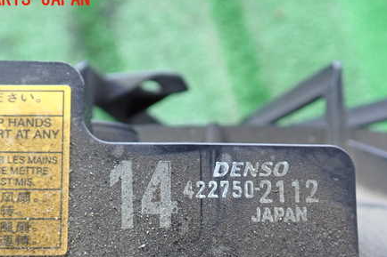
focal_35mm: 46
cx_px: 195
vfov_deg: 28.8
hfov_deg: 42.8
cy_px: 189
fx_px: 494
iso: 200
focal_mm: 5.79
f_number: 2.4
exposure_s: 1/30
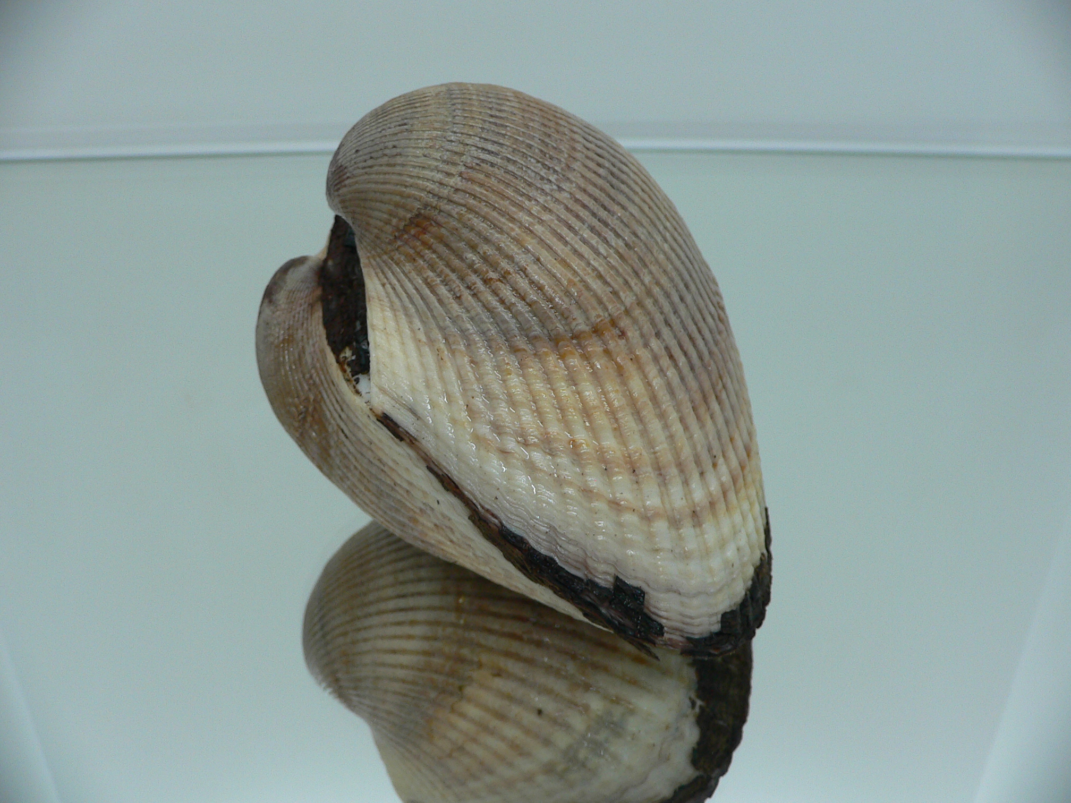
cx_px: 536
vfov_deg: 40.7
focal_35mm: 35
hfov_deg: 52.6
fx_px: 1083
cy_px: 402
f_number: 2.8
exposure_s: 1/60
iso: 100
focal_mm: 4.6
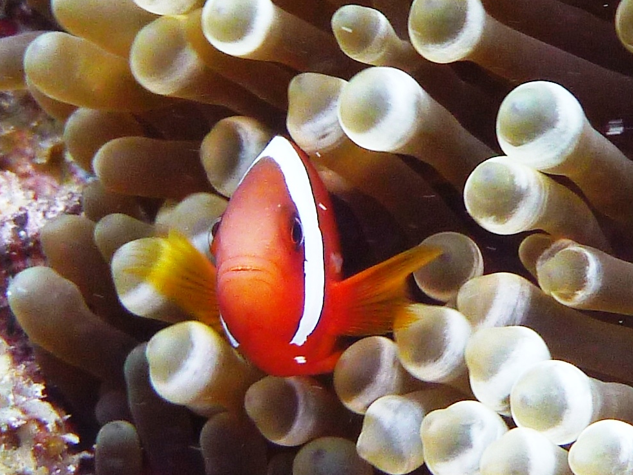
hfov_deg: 60.0
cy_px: 224
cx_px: 306
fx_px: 549
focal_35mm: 30
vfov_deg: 46.8
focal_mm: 4.9
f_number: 3.3
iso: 100
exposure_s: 1/100
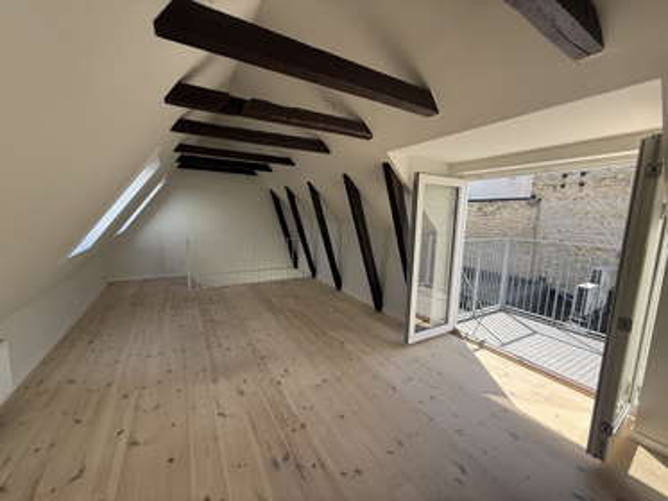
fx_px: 270
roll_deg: -1.2
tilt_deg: -7.1
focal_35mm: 14
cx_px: 334
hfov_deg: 102.0
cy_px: 250
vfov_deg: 85.7
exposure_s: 1/282
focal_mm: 2.22
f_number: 2.2
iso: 64
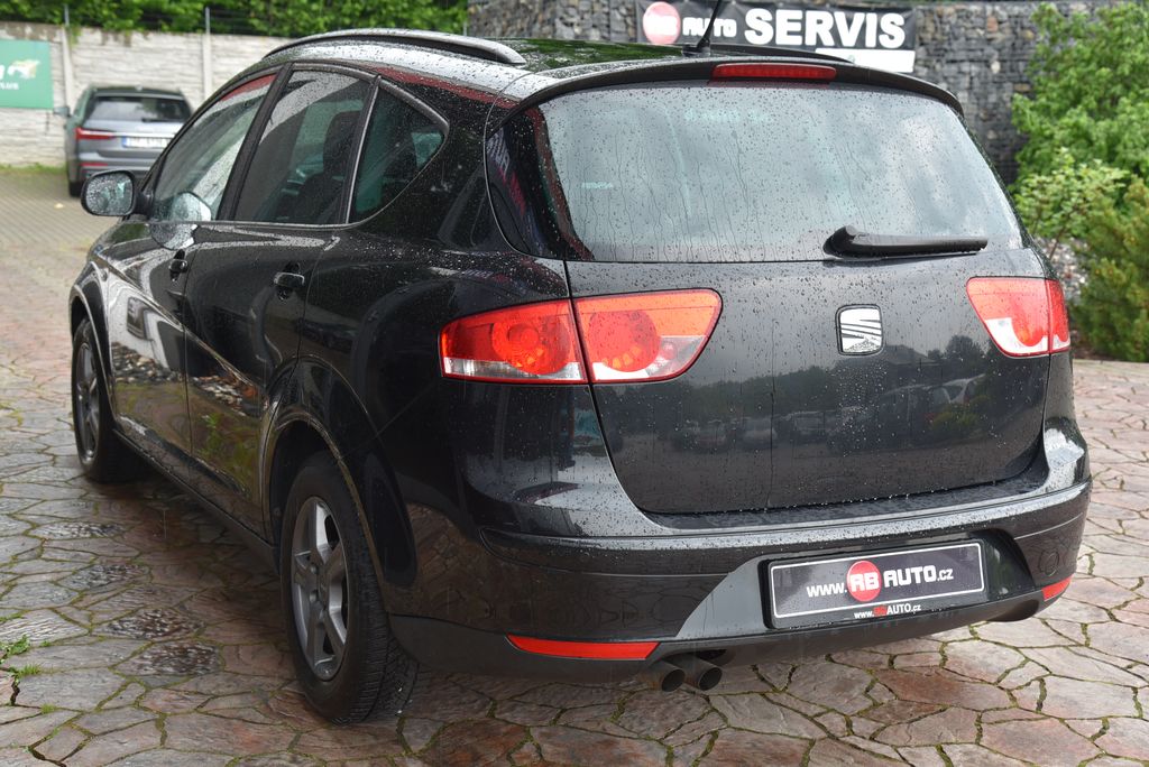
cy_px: 384
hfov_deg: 39.6
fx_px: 1597
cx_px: 574
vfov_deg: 27.0
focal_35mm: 50
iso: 500
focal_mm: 50
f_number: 5.6
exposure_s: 1/125
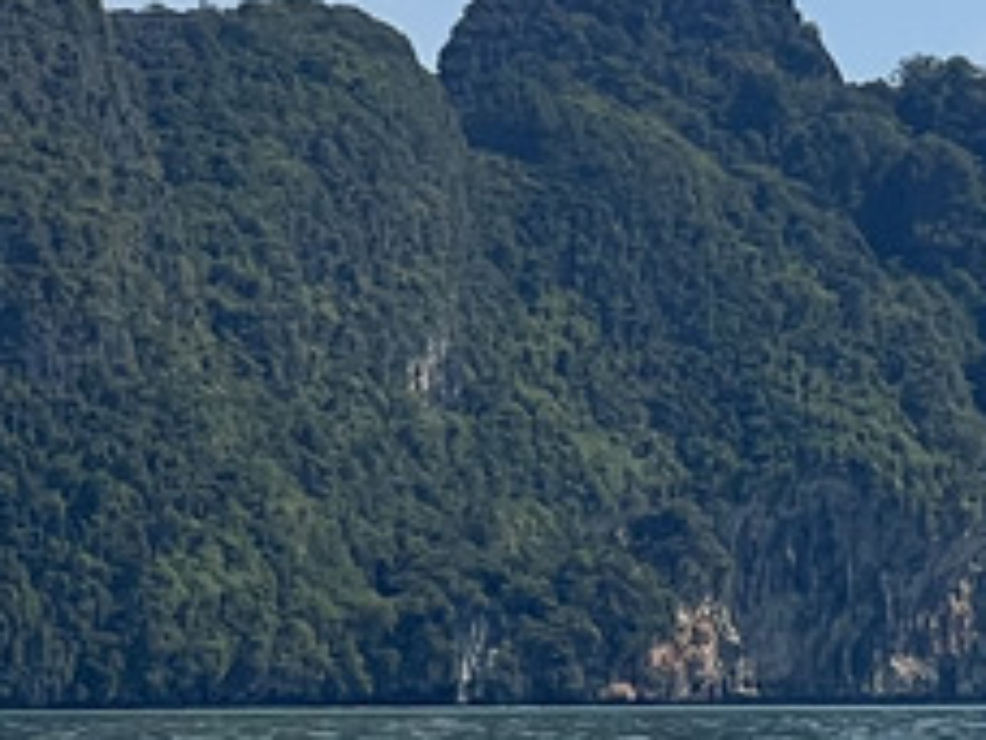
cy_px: 372
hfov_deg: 4.8
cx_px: 1968
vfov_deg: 3.7
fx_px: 11536
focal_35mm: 405
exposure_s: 1/1206
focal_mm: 9
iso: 32
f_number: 2.8
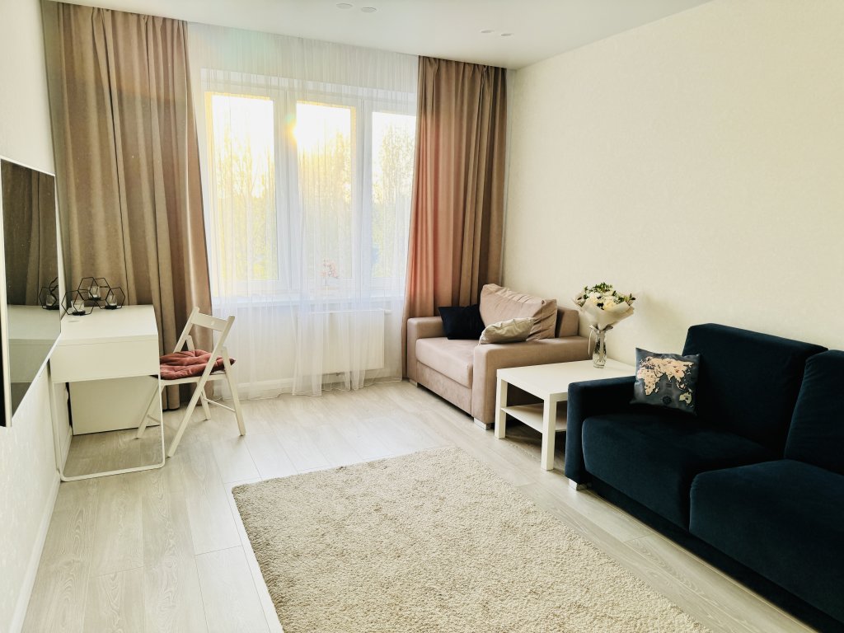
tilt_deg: -10.4
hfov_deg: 71.6
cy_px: 316
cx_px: 422
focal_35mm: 24
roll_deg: -1.5
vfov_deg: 56.8
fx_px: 585
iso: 64
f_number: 1.78
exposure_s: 1/121
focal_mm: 6.76
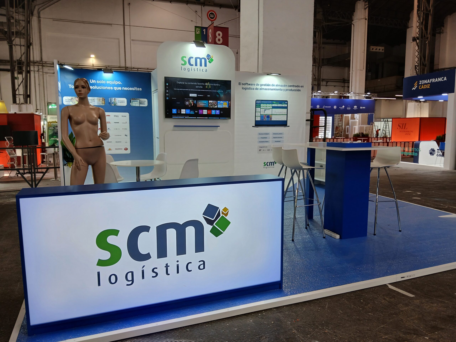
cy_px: 171
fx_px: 343
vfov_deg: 53.1
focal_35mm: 26
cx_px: 228
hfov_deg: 67.3
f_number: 1.8
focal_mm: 3.98
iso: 32
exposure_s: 1/50
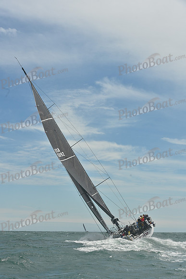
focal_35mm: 70
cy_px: 140
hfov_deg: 19.5
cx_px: 93
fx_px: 542
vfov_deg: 28.8
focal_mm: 70
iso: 250
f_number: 9
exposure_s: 1/1250
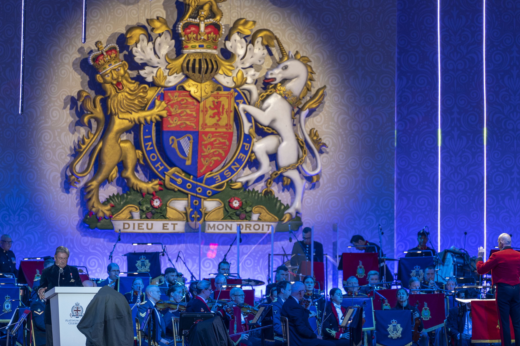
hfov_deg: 6.4
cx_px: 277
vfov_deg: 4.3
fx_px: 4648
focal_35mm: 322
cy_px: 186
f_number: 2.8
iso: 800
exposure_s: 1/250
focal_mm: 200
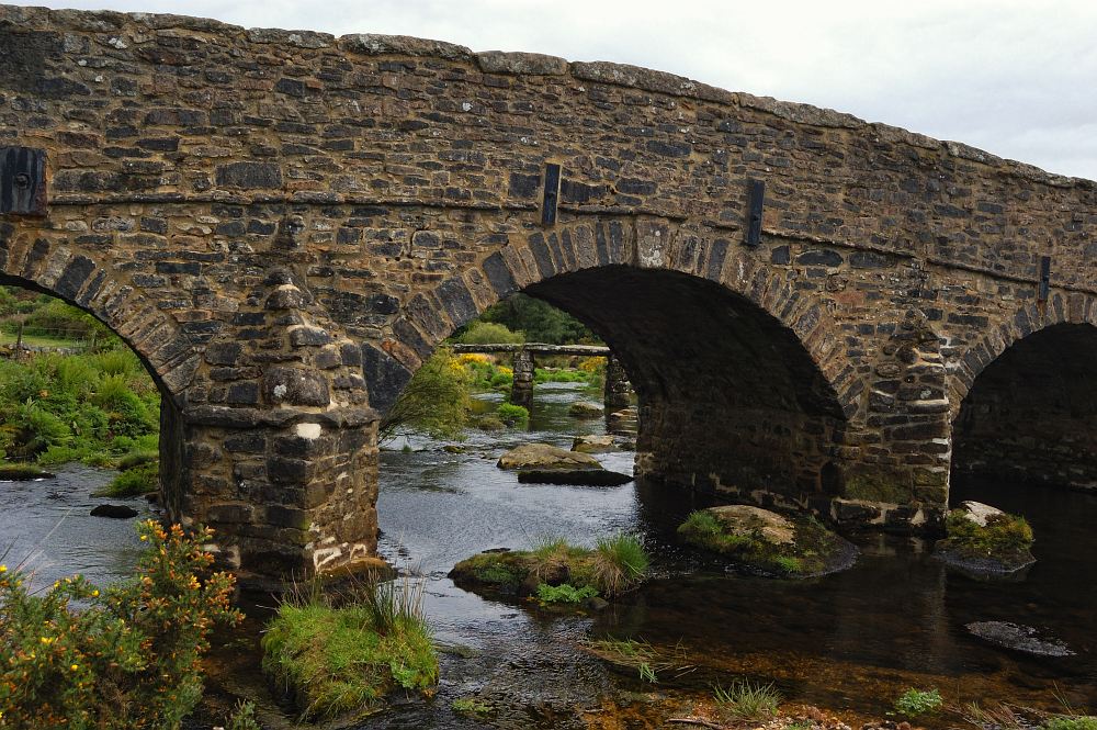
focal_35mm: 33
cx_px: 548
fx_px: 1005
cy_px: 365
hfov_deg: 57.3
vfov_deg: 39.9
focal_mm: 22
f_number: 9
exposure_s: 1/320
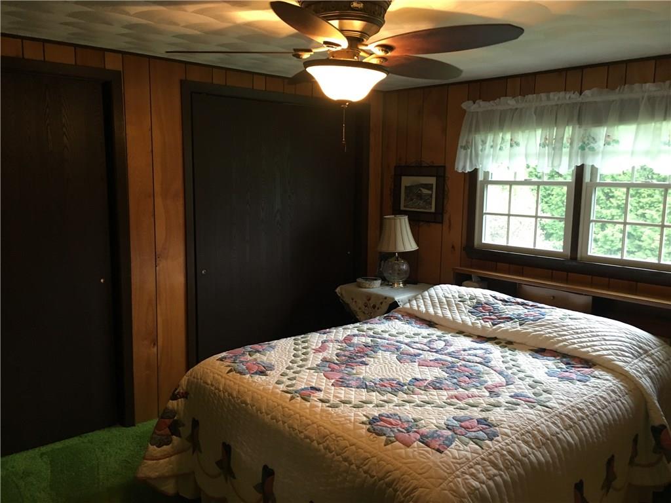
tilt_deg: -6.7
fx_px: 562
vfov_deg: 48.2
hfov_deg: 61.7
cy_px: 252
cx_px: 336
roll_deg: -0.8
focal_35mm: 29
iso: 100
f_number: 2.2
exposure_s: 1/30
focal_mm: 4.15
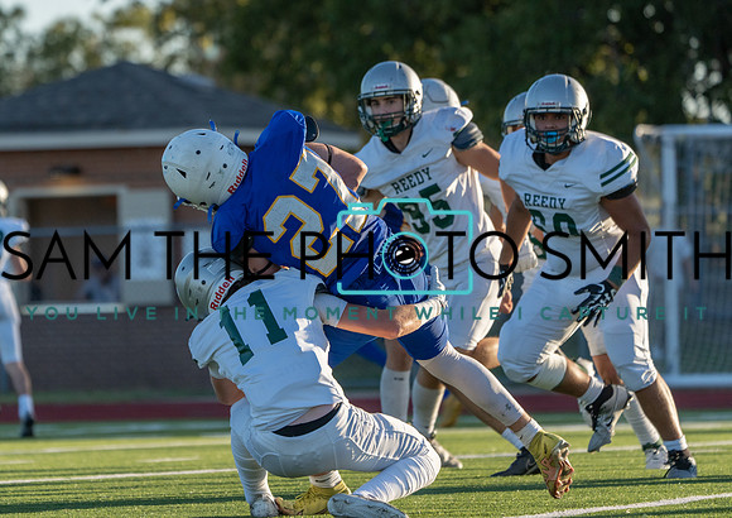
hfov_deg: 5.7
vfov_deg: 4.0
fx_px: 7361
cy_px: 213
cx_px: 276
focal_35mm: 355
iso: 400
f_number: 5.6
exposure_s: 1/1250
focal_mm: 274
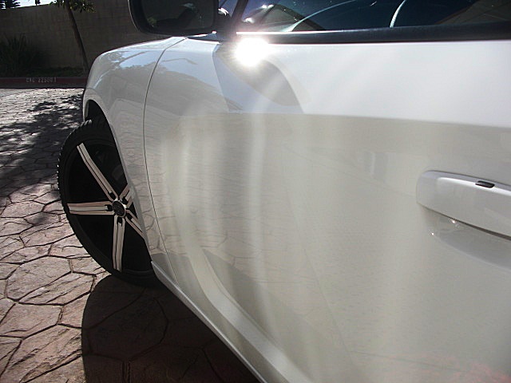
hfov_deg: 51.4
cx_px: 256
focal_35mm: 36
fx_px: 531
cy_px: 192
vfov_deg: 39.7
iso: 50
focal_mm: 6.3
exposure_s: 1/200
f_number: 7.9
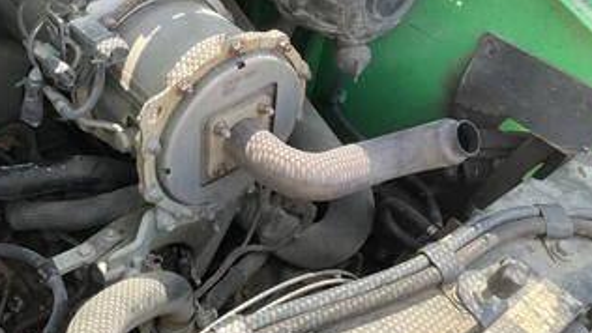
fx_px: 628
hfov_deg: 50.1
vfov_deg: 29.4
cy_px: 99
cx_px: 232
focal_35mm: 40
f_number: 1.8
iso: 25
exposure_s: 1/172
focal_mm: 3
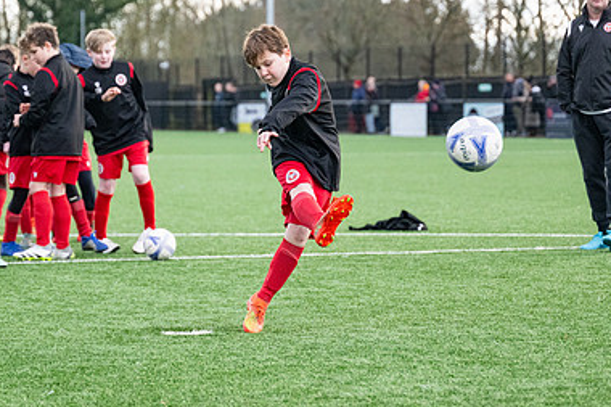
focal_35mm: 168
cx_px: 227
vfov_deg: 8.2
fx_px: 2850
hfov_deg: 12.2
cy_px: 142
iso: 2000
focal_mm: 110
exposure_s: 1/2000
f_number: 4
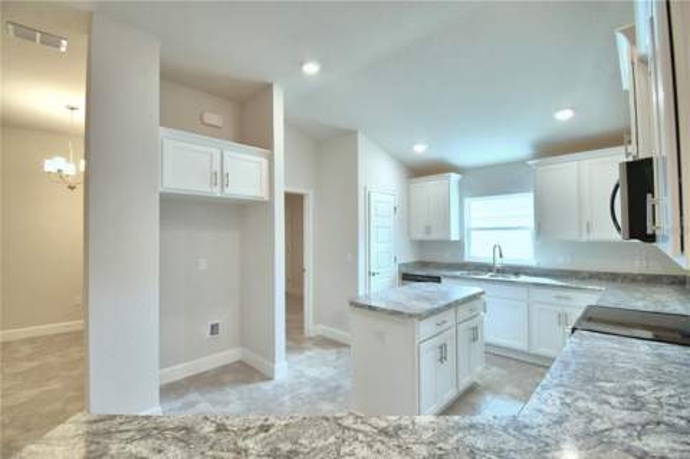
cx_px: 345
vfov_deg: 77.2
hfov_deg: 100.4
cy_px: 230
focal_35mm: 15
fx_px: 287
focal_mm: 10
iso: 400
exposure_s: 1/100
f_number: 4.5
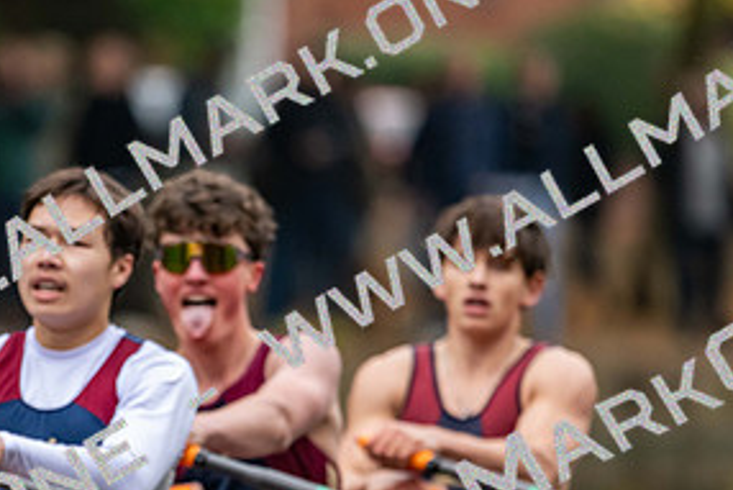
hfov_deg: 2.5
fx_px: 16520
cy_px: 412
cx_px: 72
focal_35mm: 811
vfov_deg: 1.7
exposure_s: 1/2500
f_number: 4.5
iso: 2000
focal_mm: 400
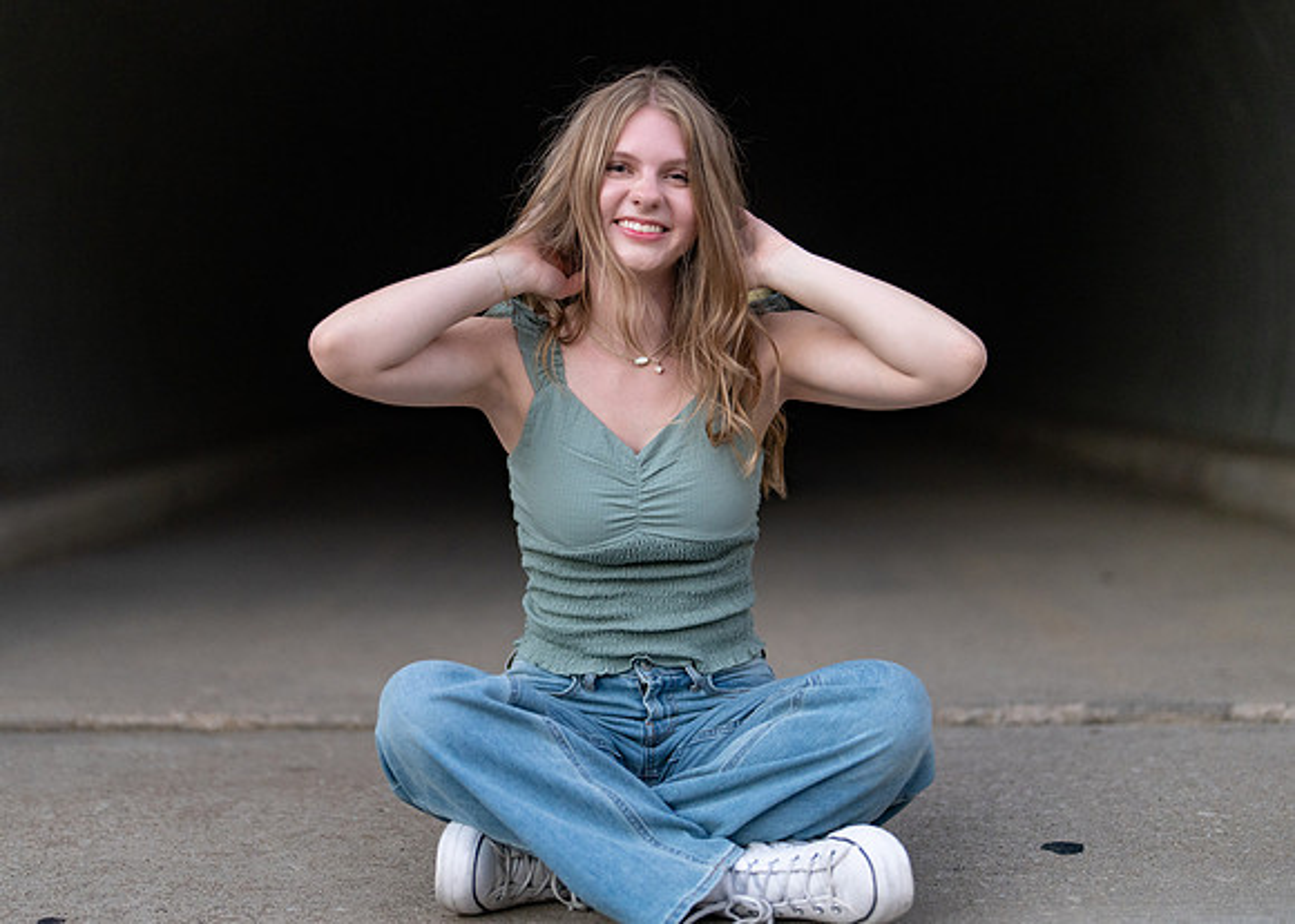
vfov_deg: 22.3
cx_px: 598
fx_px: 2348
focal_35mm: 64
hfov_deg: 30.8
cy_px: 444
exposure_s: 1/400
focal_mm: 50
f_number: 1.2
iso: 640
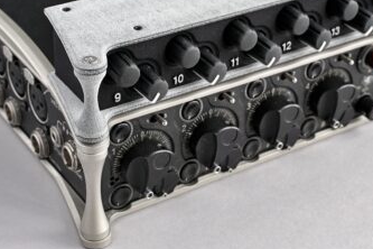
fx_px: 860
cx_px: 224
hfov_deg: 24.4
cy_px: 84
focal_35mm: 83
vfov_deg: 16.4
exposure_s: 1/50
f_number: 11
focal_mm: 46
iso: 1000
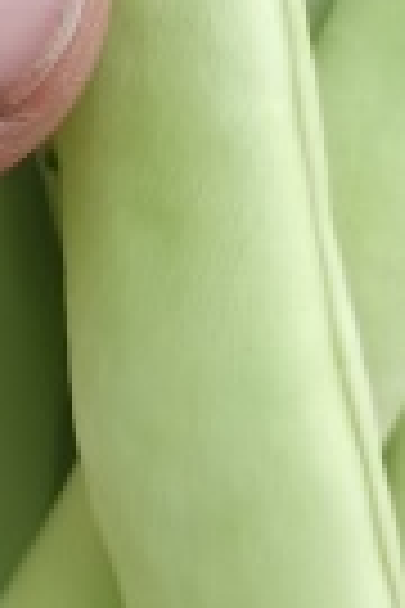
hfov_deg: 6.9
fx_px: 3324
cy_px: -61
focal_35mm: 197
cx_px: -36
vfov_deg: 10.3
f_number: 1.7
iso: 50
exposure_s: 1/100
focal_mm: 5.31
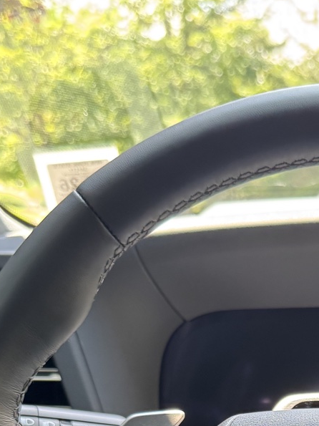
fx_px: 873
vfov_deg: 24.0
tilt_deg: -20.3
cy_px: 556
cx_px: 349
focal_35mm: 71
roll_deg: +1.7
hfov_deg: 19.8
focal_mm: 6.76
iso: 200
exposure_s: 1/110
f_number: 1.78
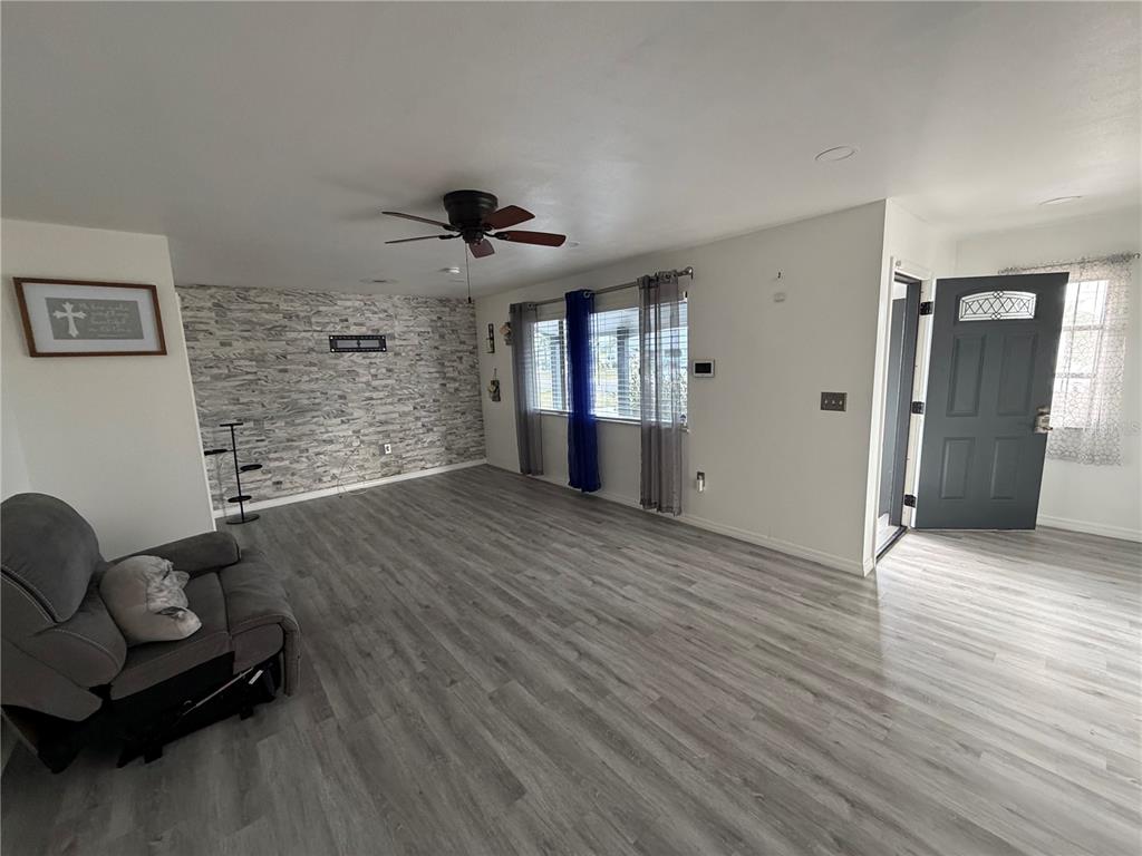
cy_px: 428
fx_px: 462
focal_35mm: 14
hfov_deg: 102.1
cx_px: 571
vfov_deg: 85.7
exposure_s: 1/67
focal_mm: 2.22
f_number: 2.2
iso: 320
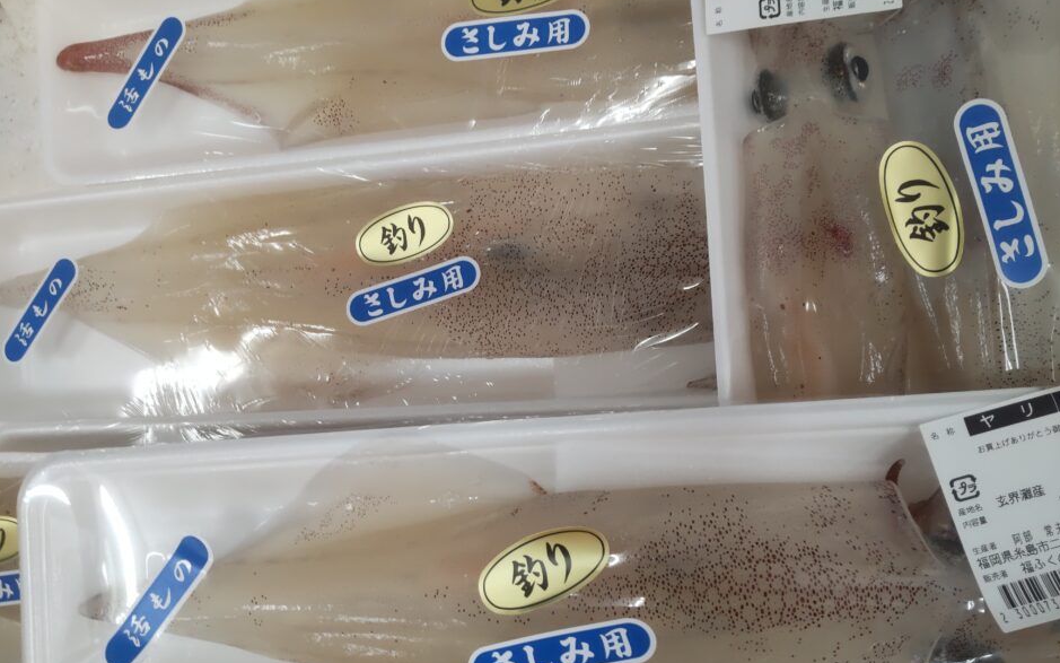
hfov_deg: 70.4
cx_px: 523
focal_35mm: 26
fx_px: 751
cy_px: 378
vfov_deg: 47.5
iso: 122
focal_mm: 3.43
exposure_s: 1/60
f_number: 2
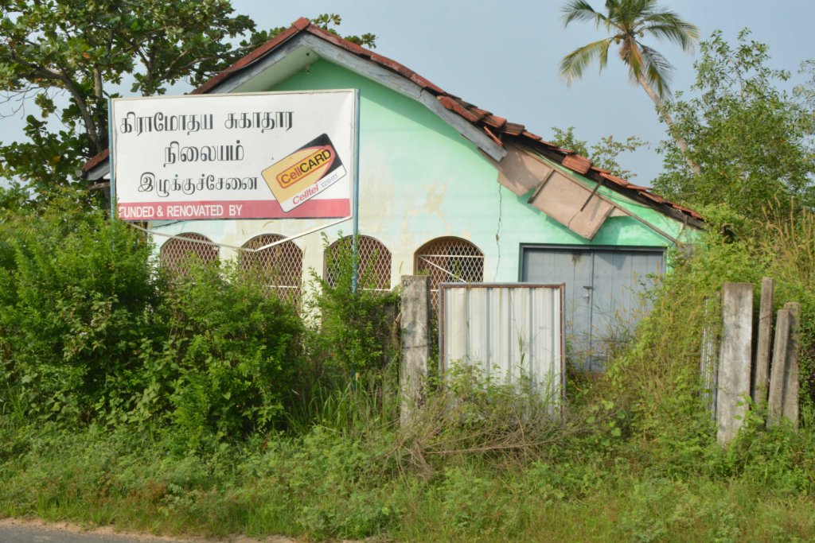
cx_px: 408
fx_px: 815
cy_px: 272
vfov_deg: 36.9
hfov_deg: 53.1
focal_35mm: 36
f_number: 22
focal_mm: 24
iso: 400
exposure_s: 1/125
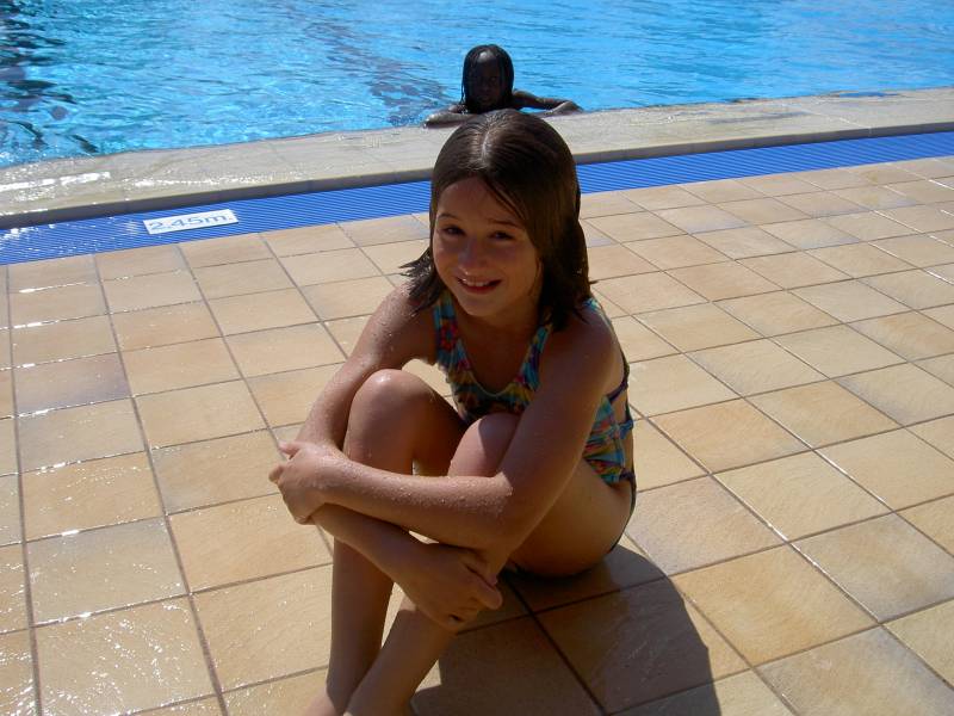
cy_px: 358
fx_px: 1075
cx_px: 477
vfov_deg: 36.8
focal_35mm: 39
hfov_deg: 47.9
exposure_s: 1/800
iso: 100
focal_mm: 8
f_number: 4.7
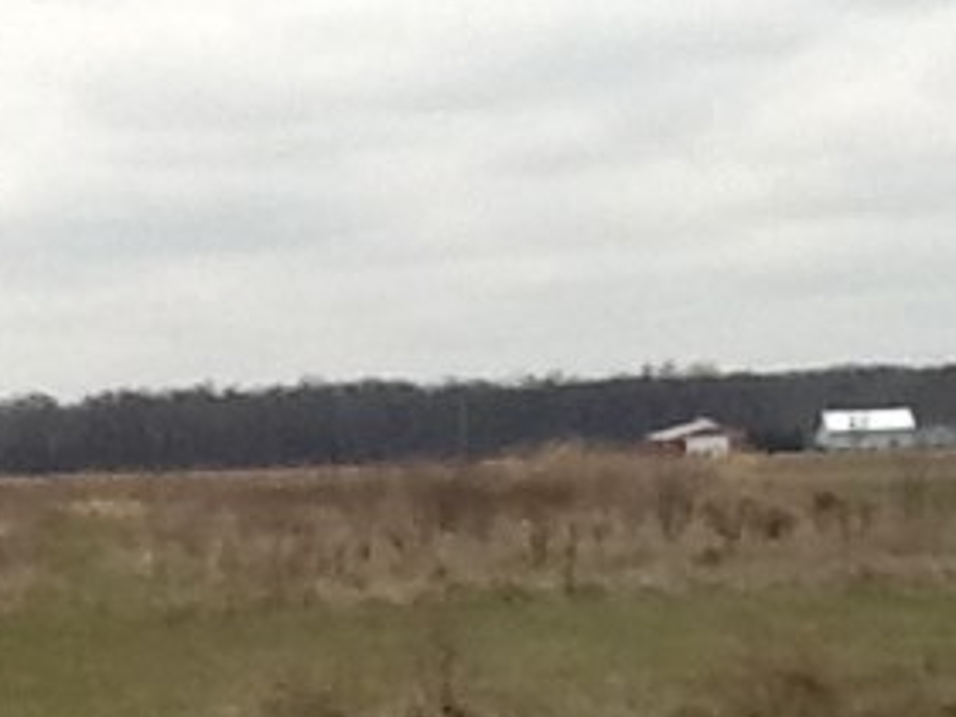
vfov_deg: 9.7
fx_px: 4170
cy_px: 819
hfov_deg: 12.6
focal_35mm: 151
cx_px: -297
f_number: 2.4
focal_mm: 2.03
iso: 50
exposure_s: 1/120
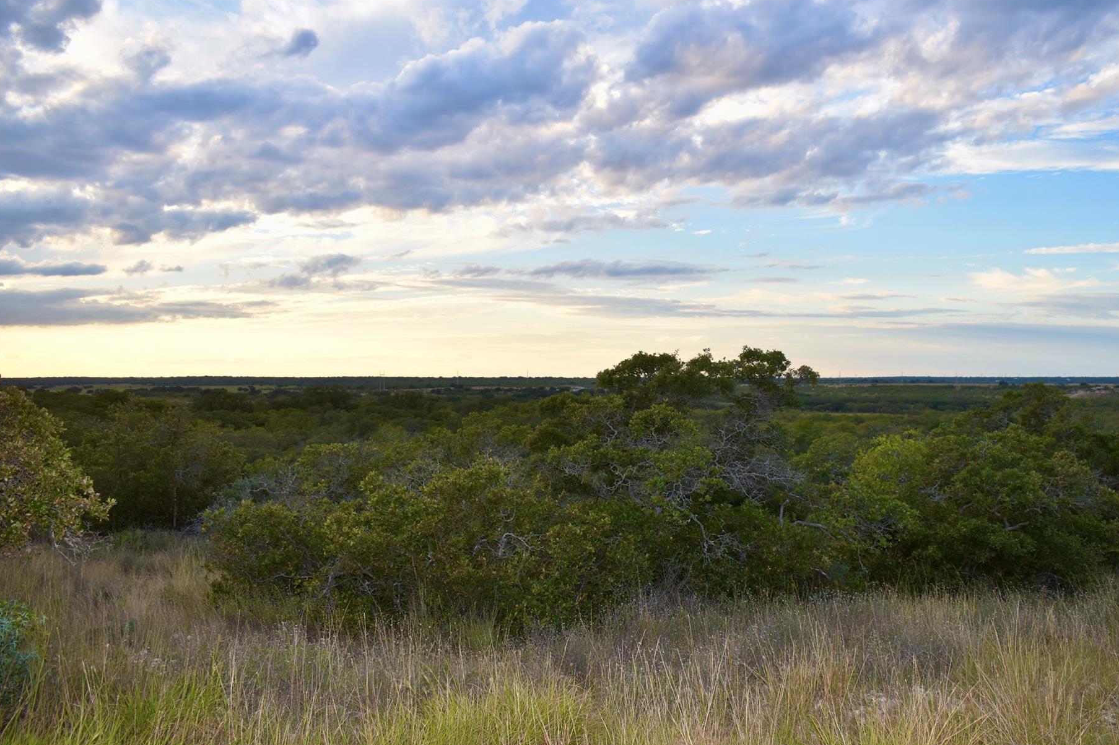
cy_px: 414
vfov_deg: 38.8
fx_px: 1057
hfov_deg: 55.7
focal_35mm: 34
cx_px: 611
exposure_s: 1/200
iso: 160
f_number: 5
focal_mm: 20
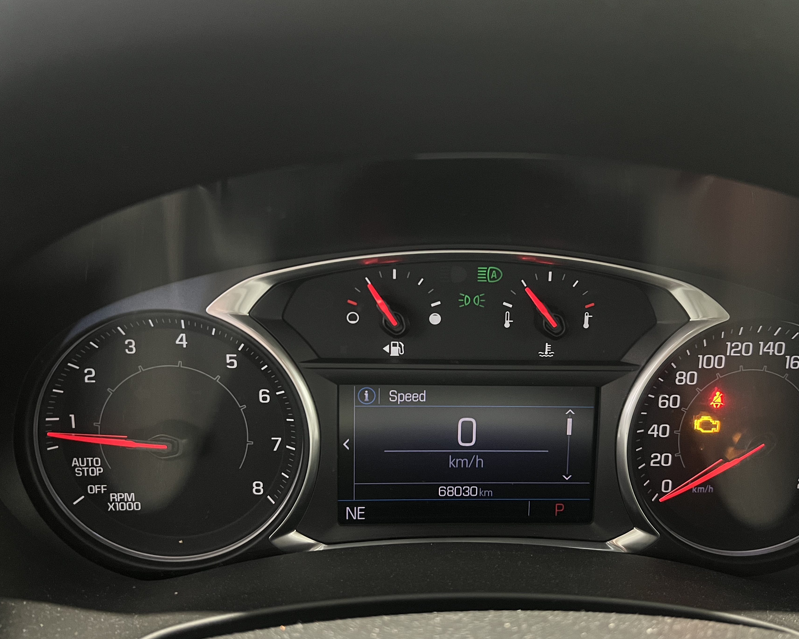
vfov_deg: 48.5
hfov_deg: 58.6
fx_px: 709
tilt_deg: -20.4
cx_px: 445
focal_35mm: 30
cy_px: 343
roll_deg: -1.8
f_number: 1.5
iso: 1000
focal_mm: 5.7
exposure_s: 1/30
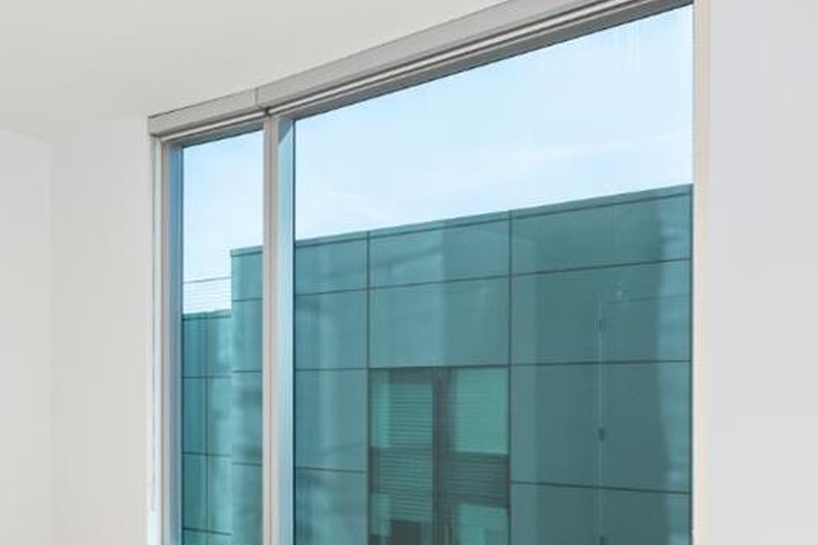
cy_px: 442
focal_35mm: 38
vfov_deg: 33.9
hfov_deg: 42.7
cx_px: -25
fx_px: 863
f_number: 10
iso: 250
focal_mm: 14
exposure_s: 1/250
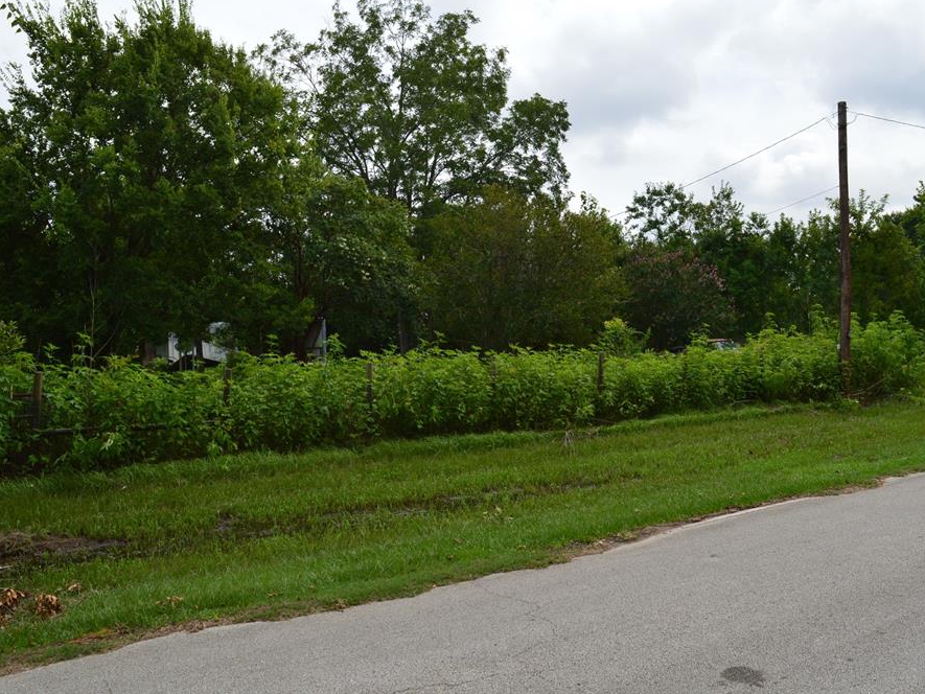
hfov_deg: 60.0
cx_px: 466
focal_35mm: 30
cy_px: 342
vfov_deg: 46.8
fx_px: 802
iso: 400
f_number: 11
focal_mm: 18
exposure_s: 1/500
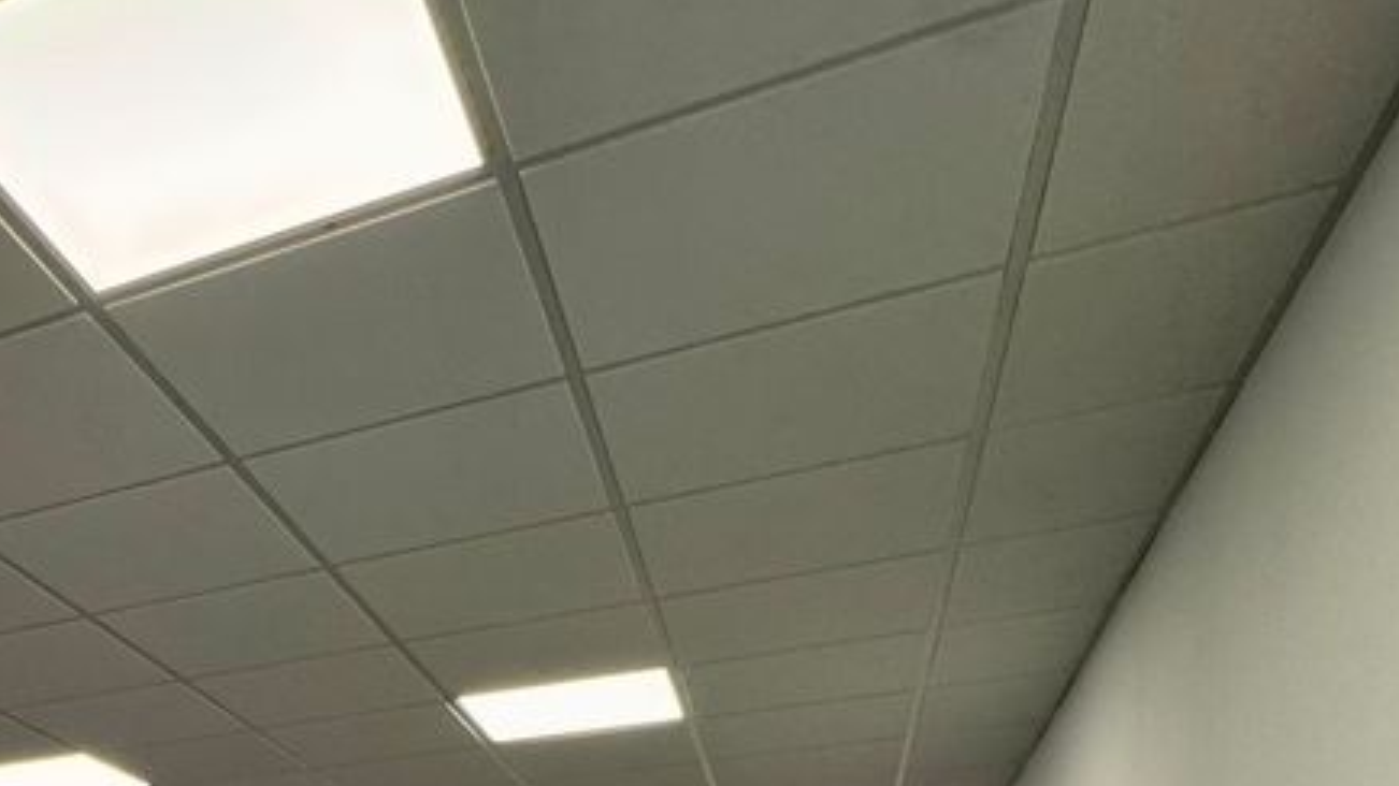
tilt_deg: -2.6
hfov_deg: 43.7
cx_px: -19
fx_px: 1447
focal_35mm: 39
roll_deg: +0.2
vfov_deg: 24.0
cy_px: 1177
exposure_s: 1/99
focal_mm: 2.22
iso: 160
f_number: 2.2
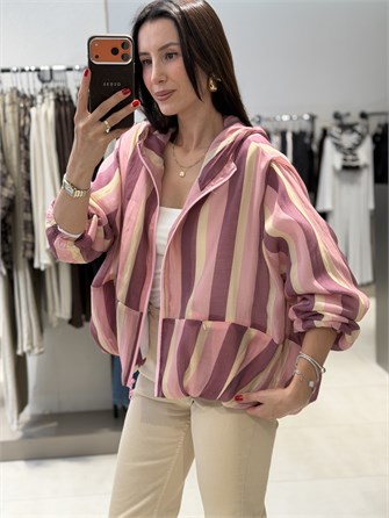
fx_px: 719
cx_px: 194
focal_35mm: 48
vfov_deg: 39.6
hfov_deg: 30.3
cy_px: 259
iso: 64
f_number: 1.78
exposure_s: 1/100
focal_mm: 6.76
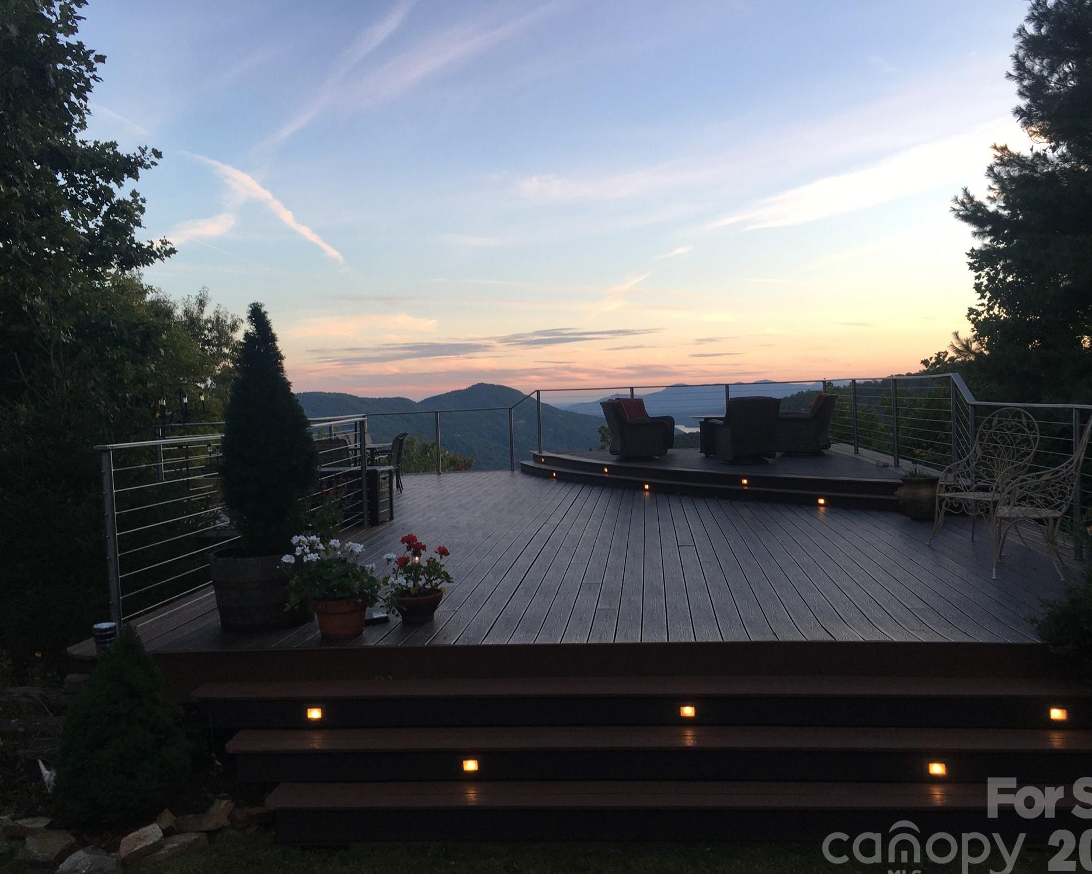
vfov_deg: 47.1
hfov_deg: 57.1
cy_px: 443
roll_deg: +1.4
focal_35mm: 31
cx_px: 576
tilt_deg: -1.1
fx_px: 1002
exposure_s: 1/60
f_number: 2.2
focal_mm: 4.15
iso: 32
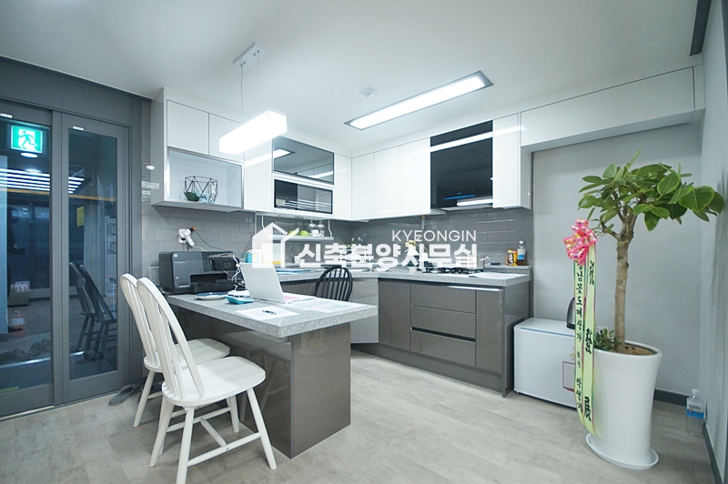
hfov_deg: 100.4
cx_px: 364
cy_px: 242
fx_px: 303
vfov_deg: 77.2
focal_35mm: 15
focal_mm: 10
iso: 800
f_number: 4
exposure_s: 1/80
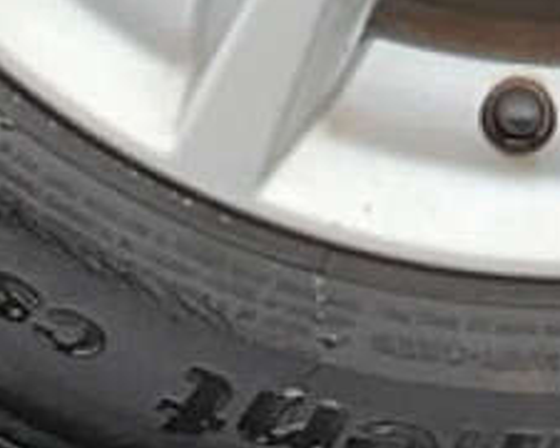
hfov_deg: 9.2
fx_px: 3447
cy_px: -605
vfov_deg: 7.0
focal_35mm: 208
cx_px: 535
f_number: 1.8
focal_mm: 3
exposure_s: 1/331
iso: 25
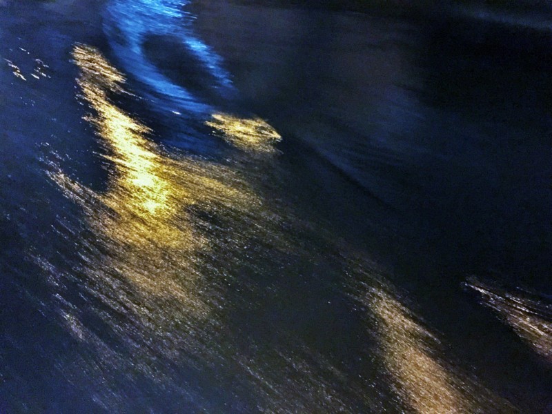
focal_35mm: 29
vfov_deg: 48.2
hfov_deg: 61.7
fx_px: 462
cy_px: 207
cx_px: 276
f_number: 2.2
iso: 1250
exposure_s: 1/4
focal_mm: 4.15
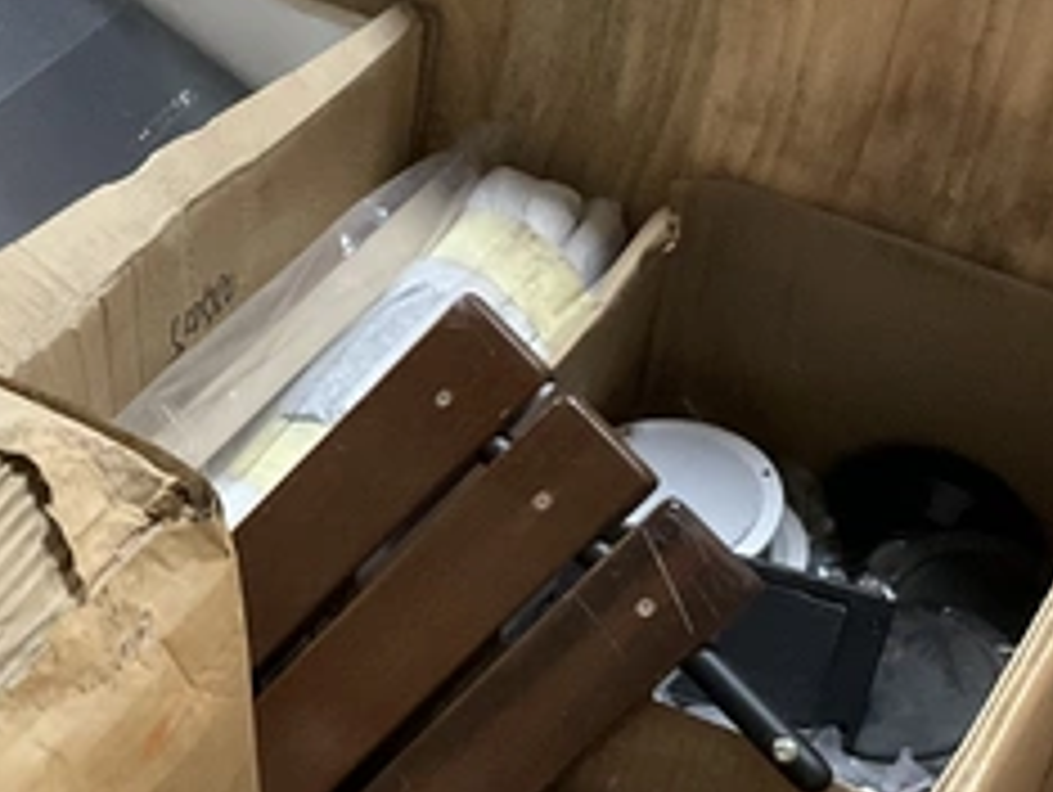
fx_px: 2832
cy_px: 529
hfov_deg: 20.4
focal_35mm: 93
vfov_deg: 15.9
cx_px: 14
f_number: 1.8
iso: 320
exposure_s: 1/30
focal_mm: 3
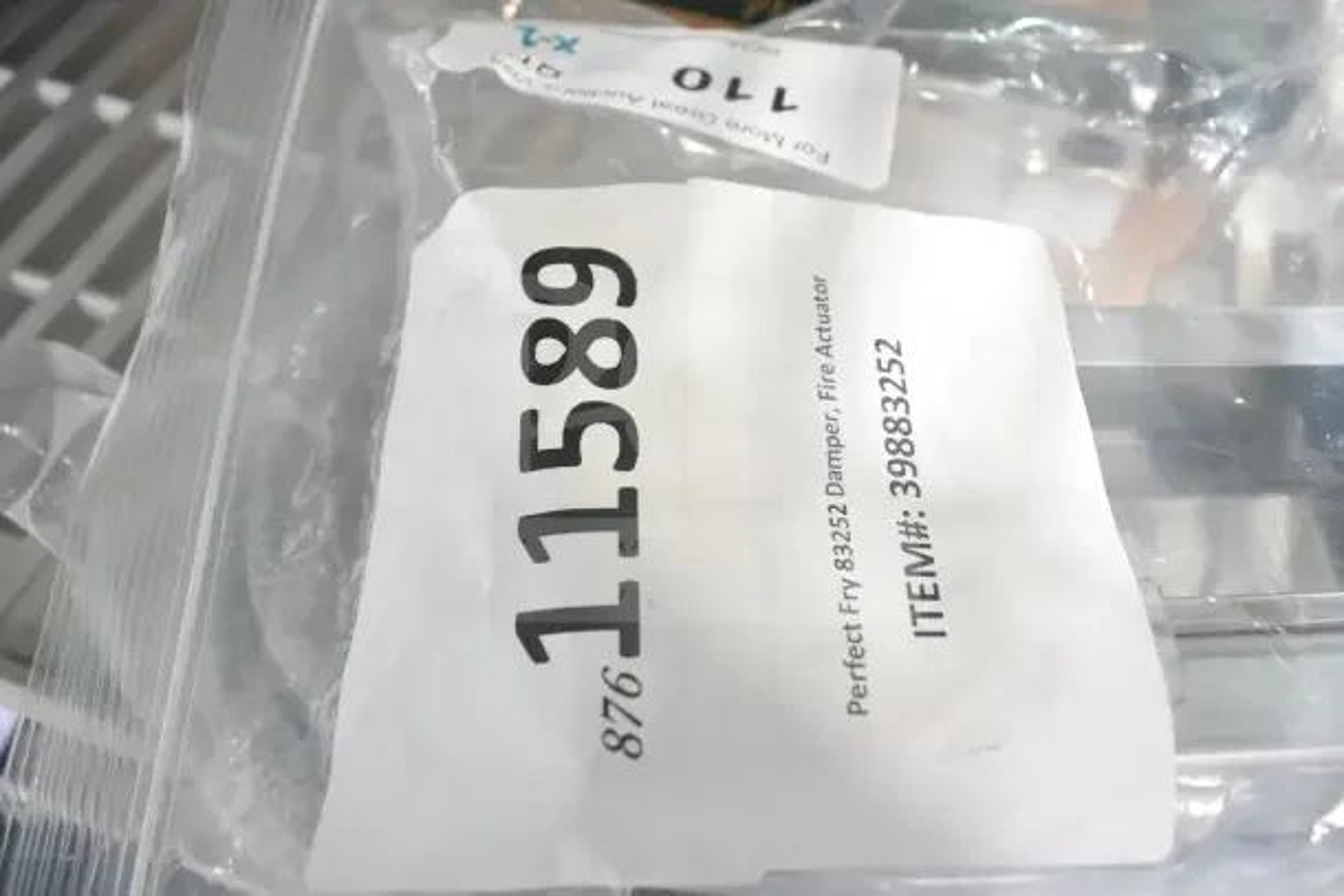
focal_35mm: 30
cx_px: 672
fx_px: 1120
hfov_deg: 61.9
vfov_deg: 43.6
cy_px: 448
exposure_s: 1/60
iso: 1600
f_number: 4
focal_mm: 20
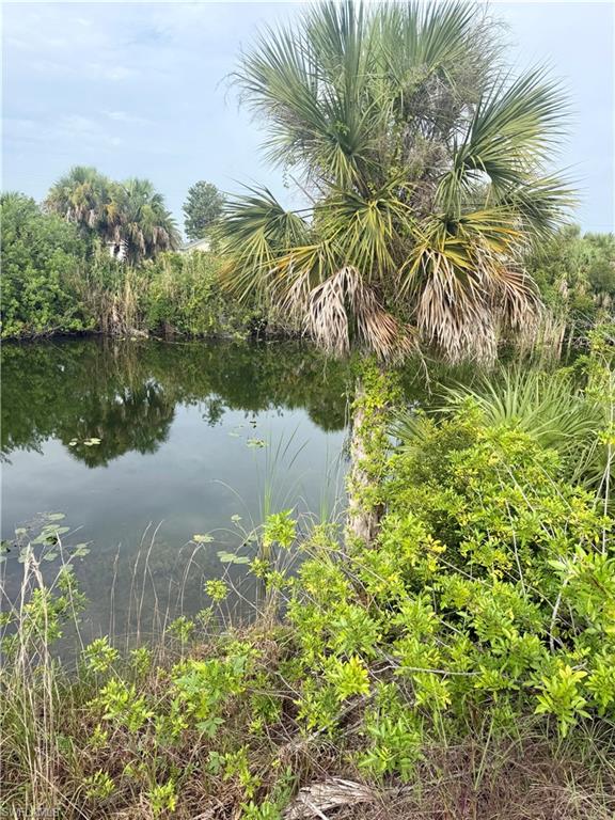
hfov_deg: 56.8
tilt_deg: -14.7
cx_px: 308
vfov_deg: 71.6
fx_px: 569
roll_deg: -2.9
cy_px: 410
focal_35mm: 24
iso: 80
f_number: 1.78
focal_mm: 6.76
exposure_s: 1/2299
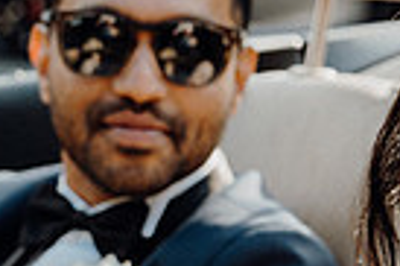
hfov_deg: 11.6
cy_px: 329
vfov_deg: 7.6
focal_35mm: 178
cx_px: 172
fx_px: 1975
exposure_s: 1/200
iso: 125
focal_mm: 42
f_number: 3.5
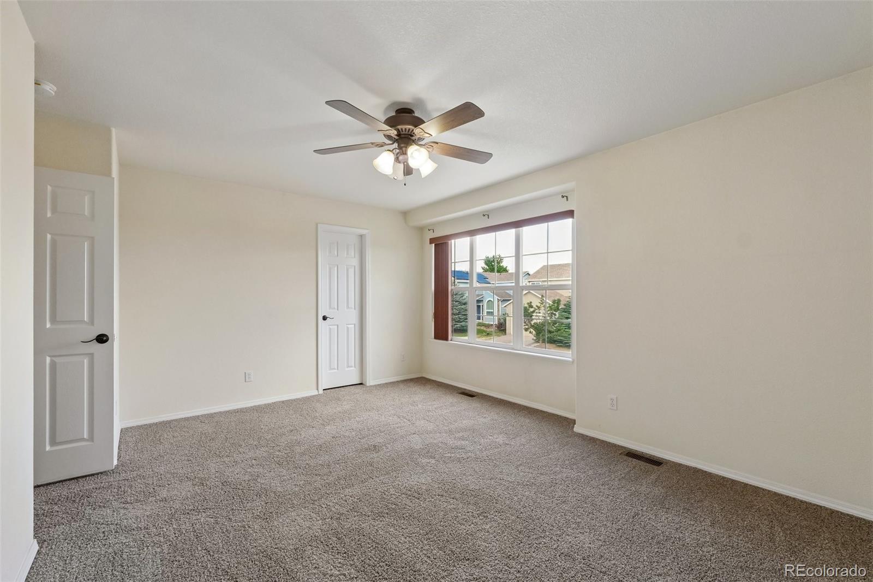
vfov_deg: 74.6
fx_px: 382
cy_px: 291
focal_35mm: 16
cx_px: 436
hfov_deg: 97.6
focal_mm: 10.5
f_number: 8
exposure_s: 1/50
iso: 800
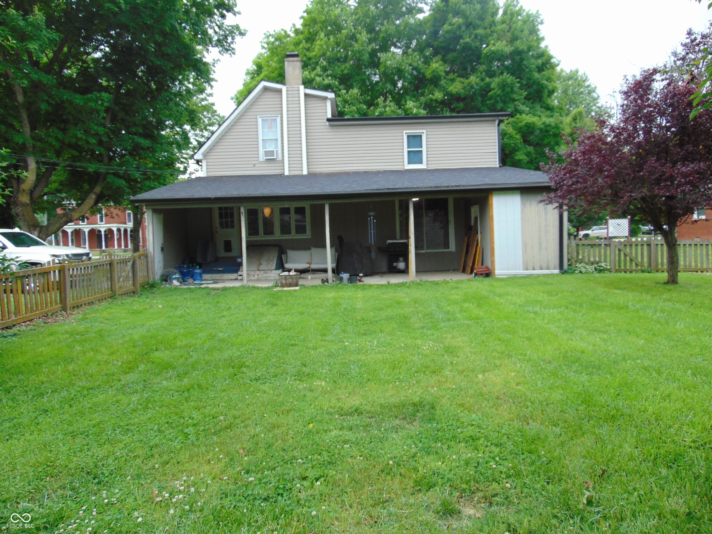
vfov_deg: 54.9
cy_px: 267
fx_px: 514
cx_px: 356
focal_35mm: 25
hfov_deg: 69.4
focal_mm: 4.5
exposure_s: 1/125
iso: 80
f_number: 3
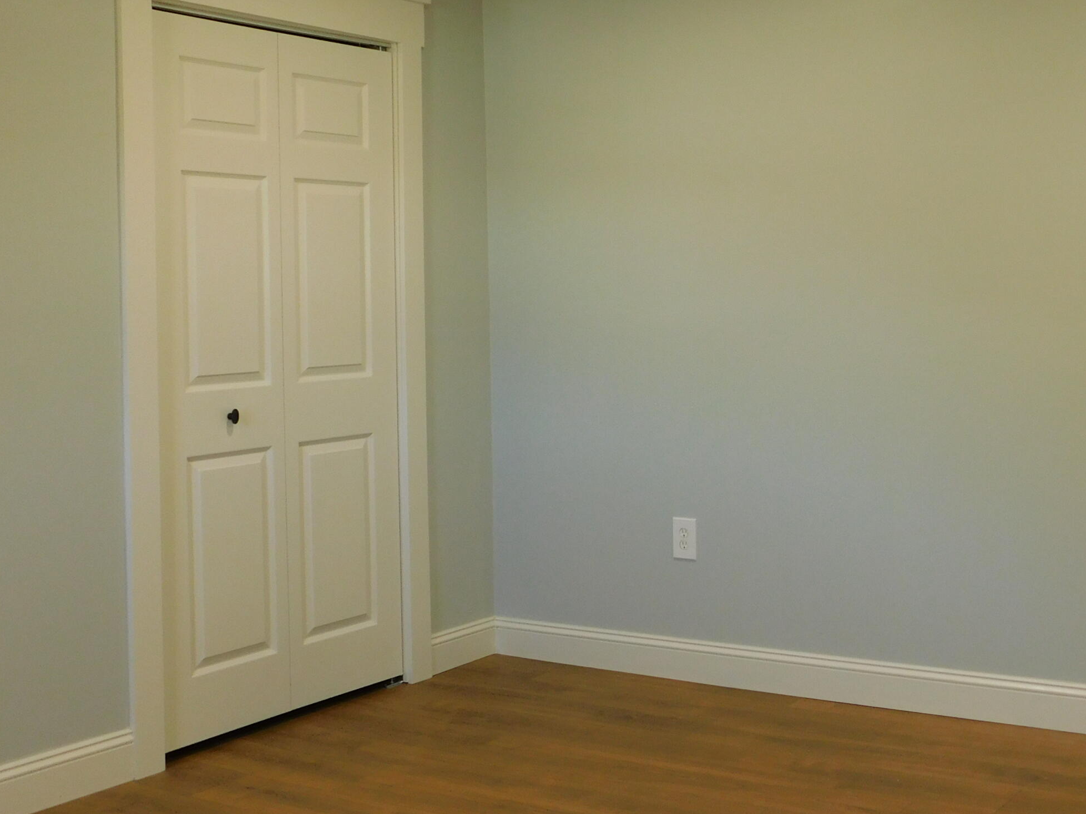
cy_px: 330
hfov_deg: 40.2
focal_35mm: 46
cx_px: 802
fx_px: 1443
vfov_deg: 31.4
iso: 180
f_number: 3.2
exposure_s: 1/30
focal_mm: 5.3
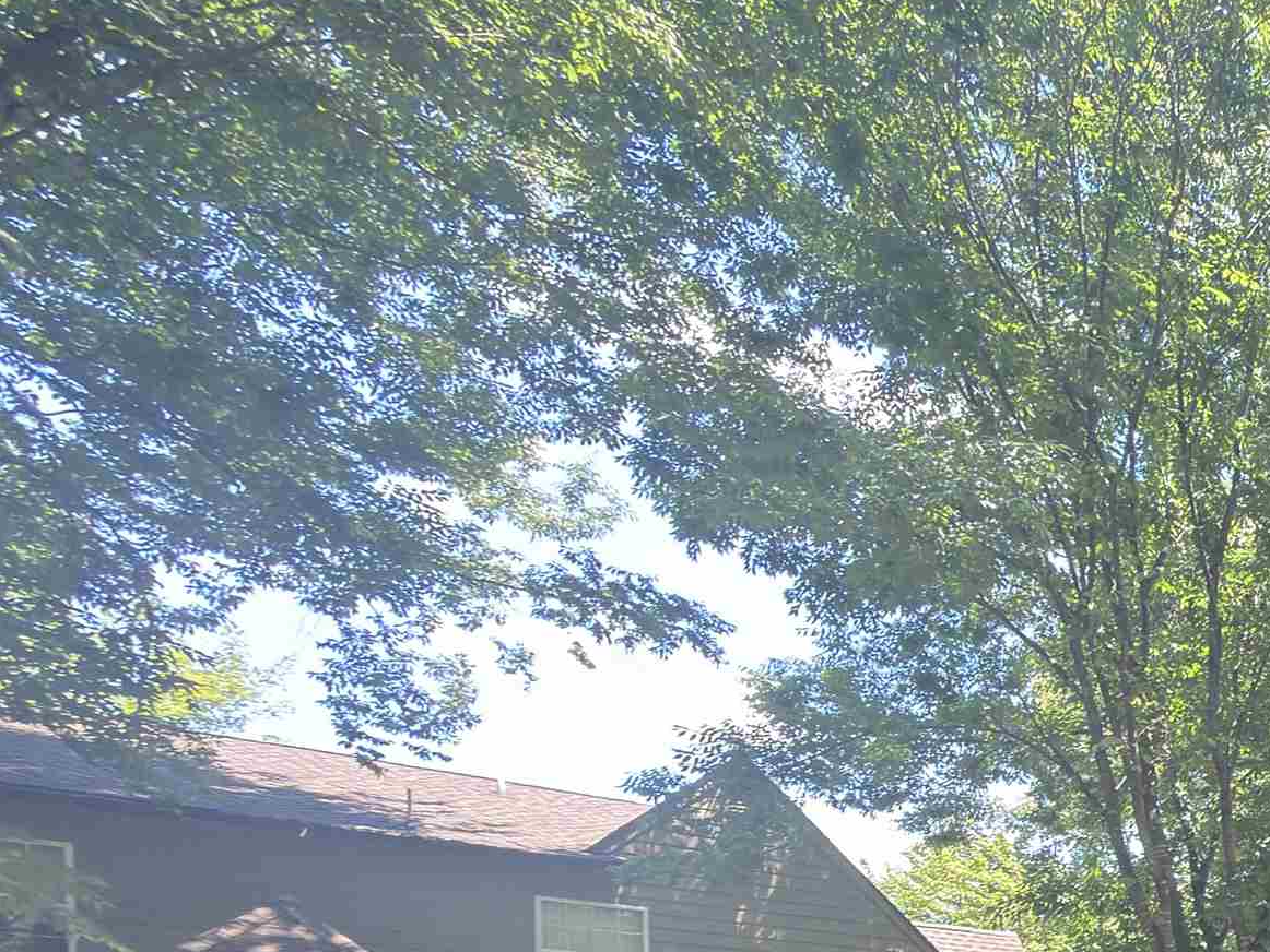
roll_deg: +1.7
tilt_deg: -0.4
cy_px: 1214
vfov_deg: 30.9
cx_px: 1643
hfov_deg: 35.1
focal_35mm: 37
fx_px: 1358
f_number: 2.2
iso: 50
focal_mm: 2.22
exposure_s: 1/47
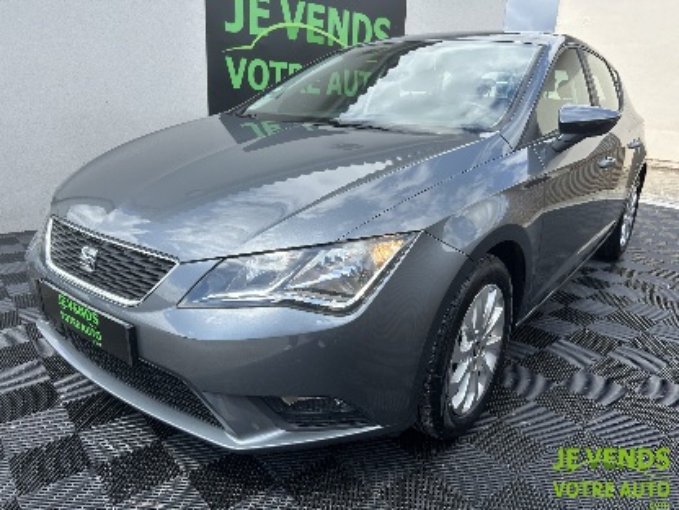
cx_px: 340
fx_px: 510
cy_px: 255
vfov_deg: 53.1
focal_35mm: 26
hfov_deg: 67.3
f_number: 1.5
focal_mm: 5.7
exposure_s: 1/1621
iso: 50
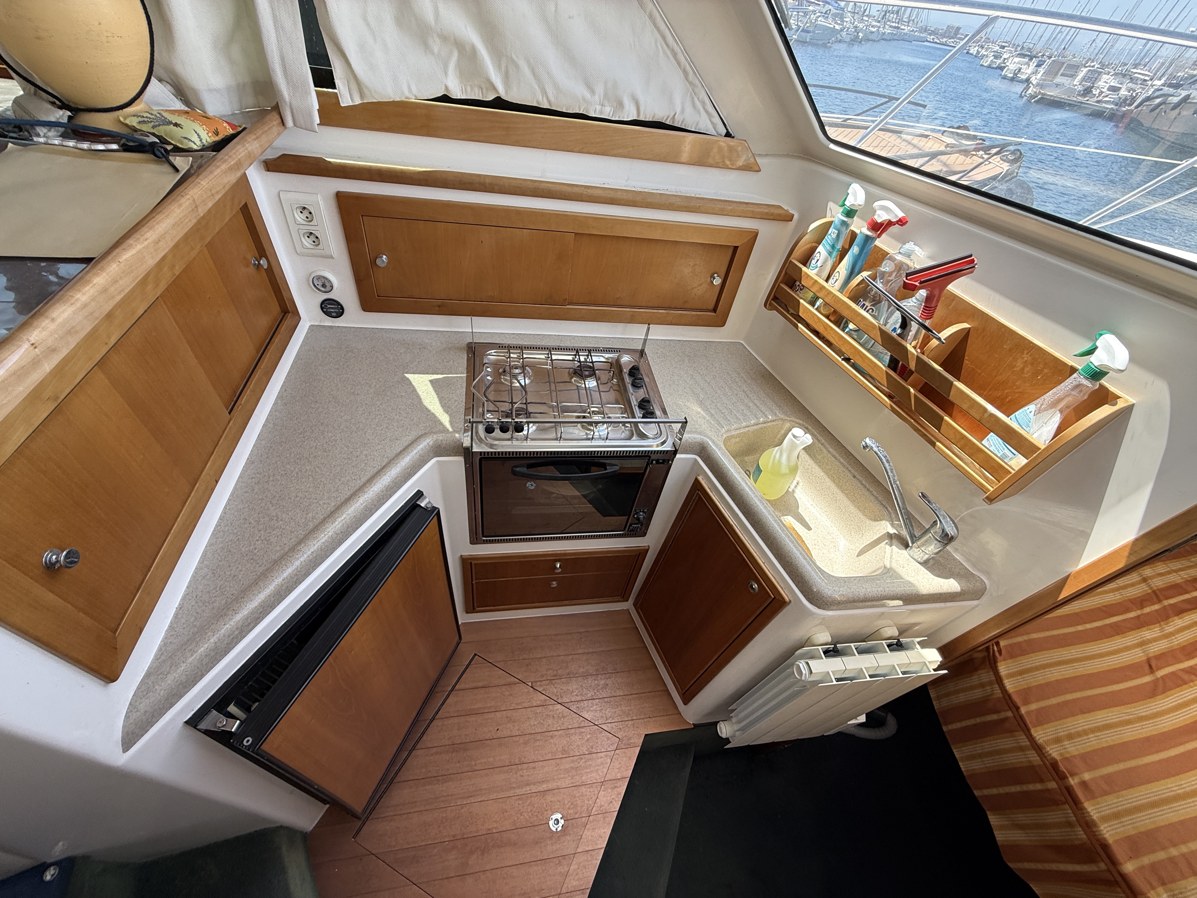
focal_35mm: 14
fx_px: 484
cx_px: 598
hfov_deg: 102.1
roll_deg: -11.7
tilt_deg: -44.1
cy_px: 449
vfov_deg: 85.7
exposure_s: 1/203
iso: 64
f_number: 2.2
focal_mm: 2.22
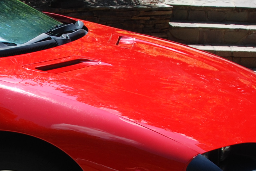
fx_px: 755
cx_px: -47
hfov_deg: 18.3
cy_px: 153
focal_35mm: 106
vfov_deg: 12.9
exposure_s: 1/160
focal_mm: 18
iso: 100
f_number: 6.3
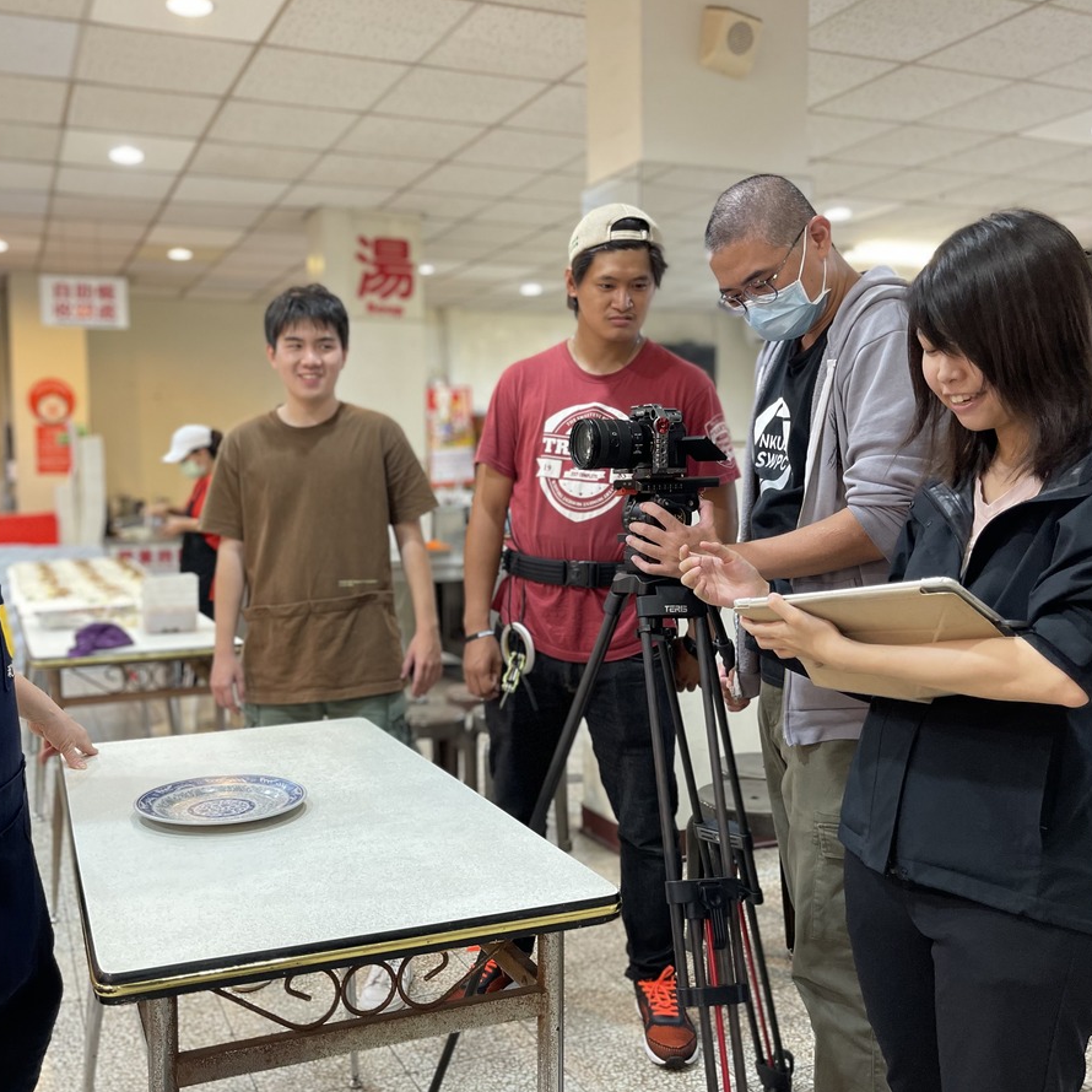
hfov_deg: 52.1
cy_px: 548
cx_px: 431
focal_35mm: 31
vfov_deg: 52.5
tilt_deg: -2.9
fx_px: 1106
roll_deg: +0.1
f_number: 1.6
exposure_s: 1/60
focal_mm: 5.1
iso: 160
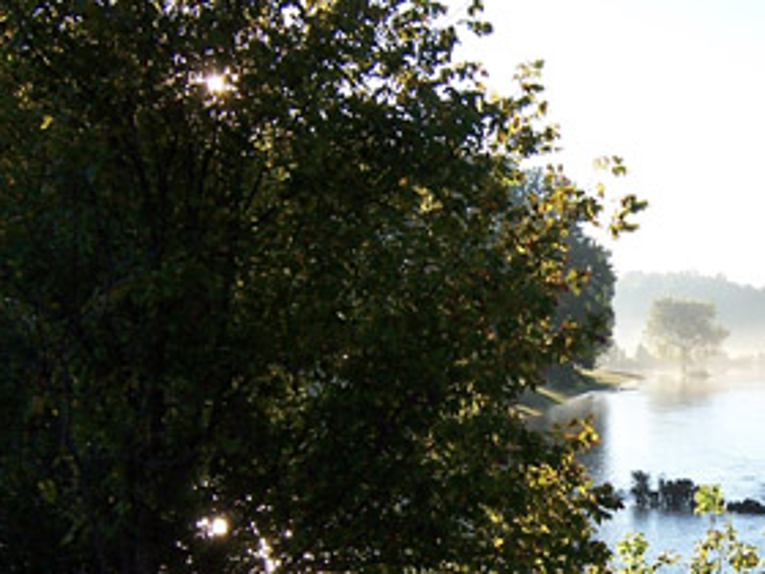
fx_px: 1304
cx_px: 626
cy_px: 433
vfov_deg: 24.5
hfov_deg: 31.7
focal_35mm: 59
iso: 80
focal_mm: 5.5
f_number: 3.4
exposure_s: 1/350
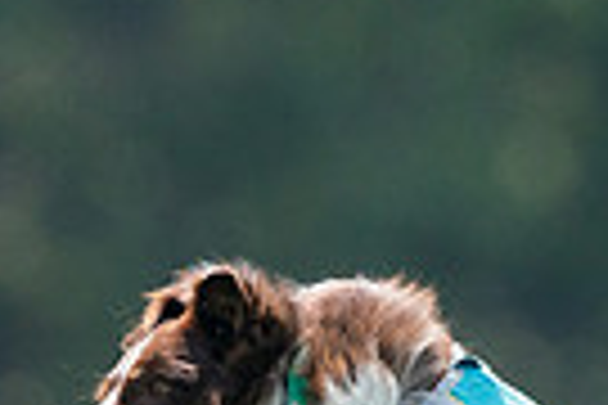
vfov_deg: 0.5
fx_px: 43671
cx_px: 329
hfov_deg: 0.8
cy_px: 767
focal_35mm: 2586
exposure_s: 1/4000
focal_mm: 600
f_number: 6.3
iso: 2500
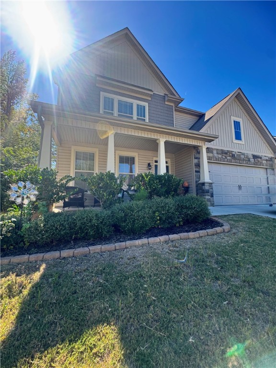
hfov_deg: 85.7
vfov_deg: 102.1
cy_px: 184
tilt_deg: +6.6
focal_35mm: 14
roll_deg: +0.5
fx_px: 149
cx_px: 138
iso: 40
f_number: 2.2
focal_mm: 2.22
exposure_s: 1/351
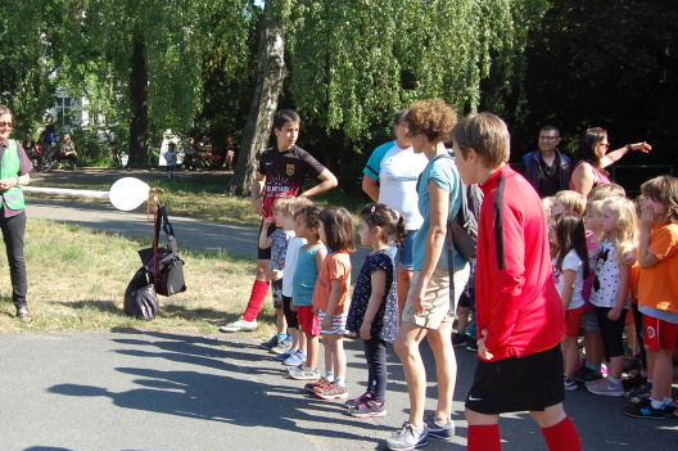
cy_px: 211
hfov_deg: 38.9
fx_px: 941
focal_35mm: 50
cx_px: 195
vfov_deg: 26.9
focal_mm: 22
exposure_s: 1/200
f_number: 7.1
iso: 200
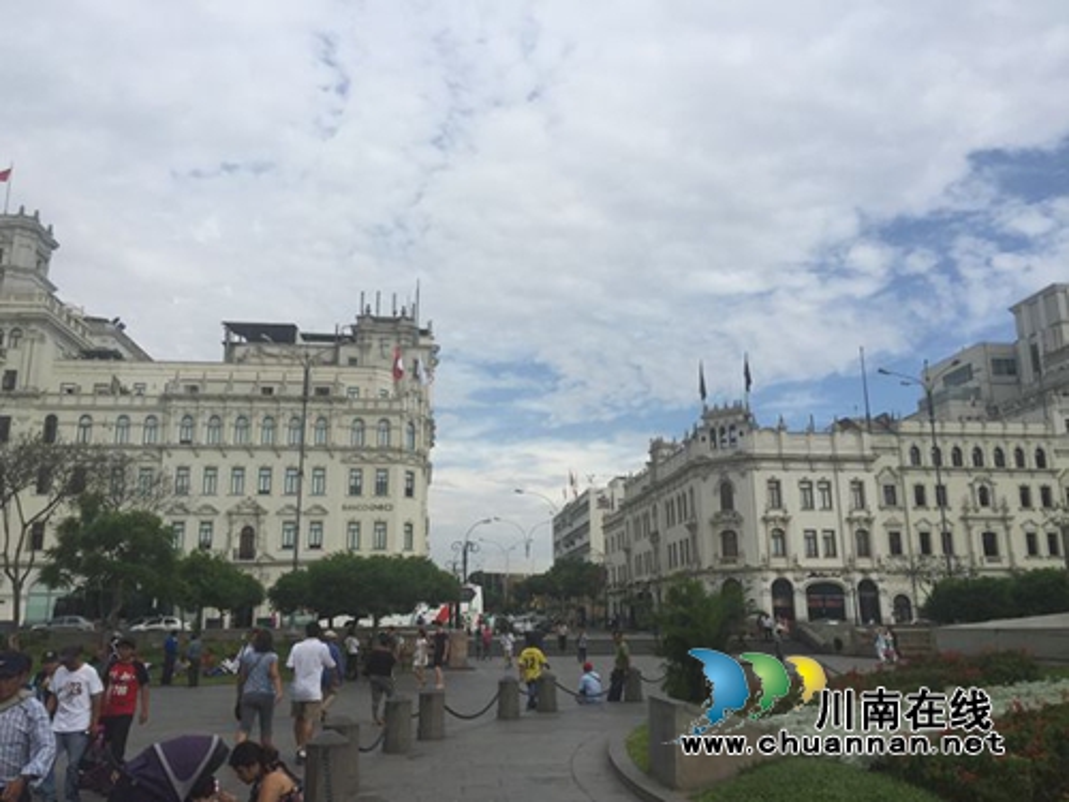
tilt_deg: +14.0
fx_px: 896
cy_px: 401
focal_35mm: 29
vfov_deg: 48.2
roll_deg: -0.8
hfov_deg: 61.7
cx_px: 534
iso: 32
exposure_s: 1/2639
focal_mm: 4.15
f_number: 2.2
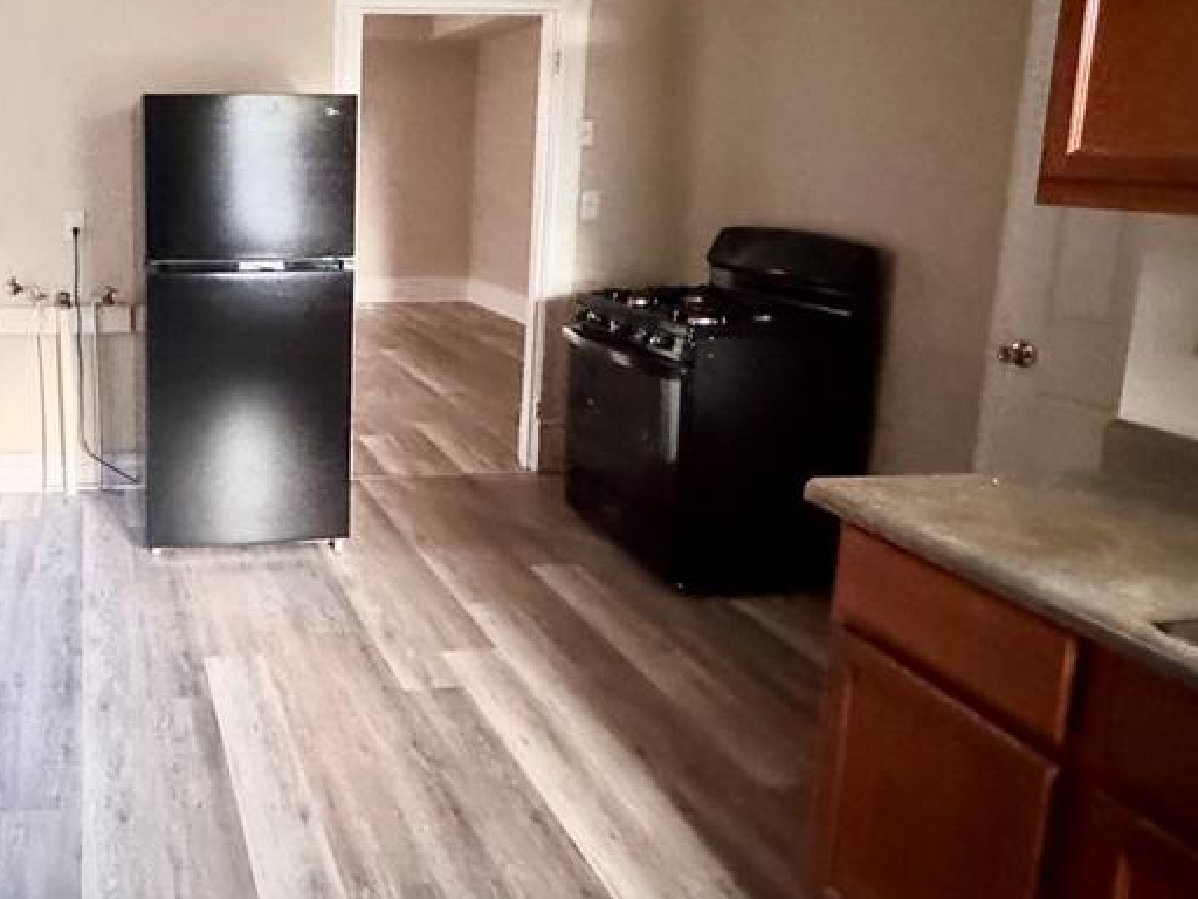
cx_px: 192
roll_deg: +0.0
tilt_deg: -9.2
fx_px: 969
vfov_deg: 48.7
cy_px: 283
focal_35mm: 28
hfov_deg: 57.3
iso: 1250
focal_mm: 2.22
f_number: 2.2
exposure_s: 1/59
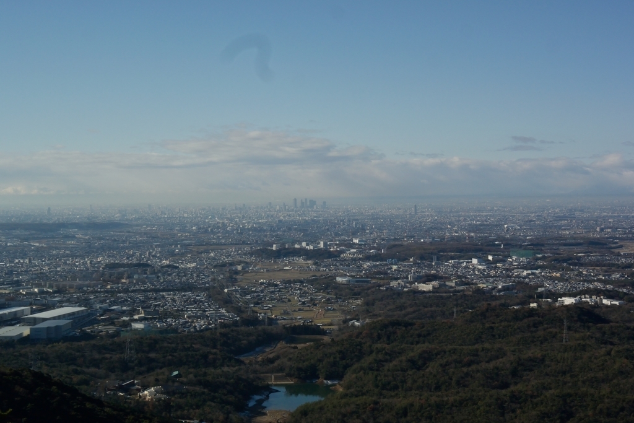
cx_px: 317
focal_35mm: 64
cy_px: 212
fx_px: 1127
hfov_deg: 31.4
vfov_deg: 21.2
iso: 160
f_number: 14
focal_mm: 24
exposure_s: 1/250
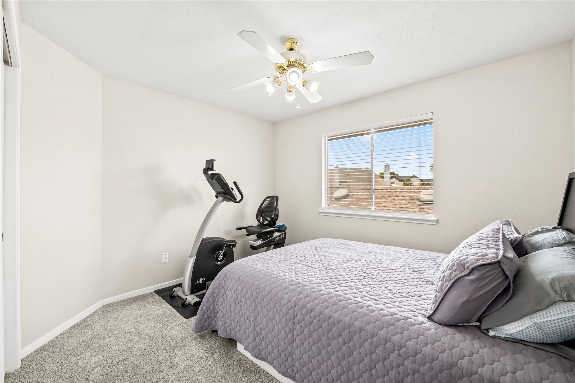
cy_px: 192
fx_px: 239
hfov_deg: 100.4
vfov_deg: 77.2
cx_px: 288
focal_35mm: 15
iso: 125
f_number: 6.3
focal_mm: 15
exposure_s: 1/13
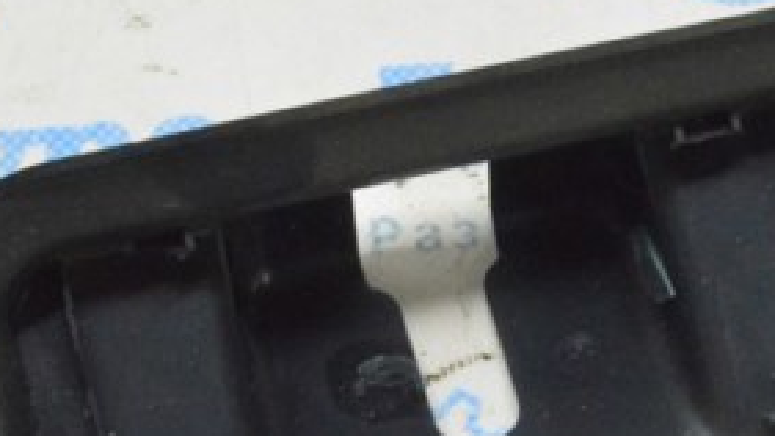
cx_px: 582
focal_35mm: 136
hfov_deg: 15.7
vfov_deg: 8.9
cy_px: 352
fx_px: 2795
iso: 6400
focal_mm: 38
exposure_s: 1/15
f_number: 20
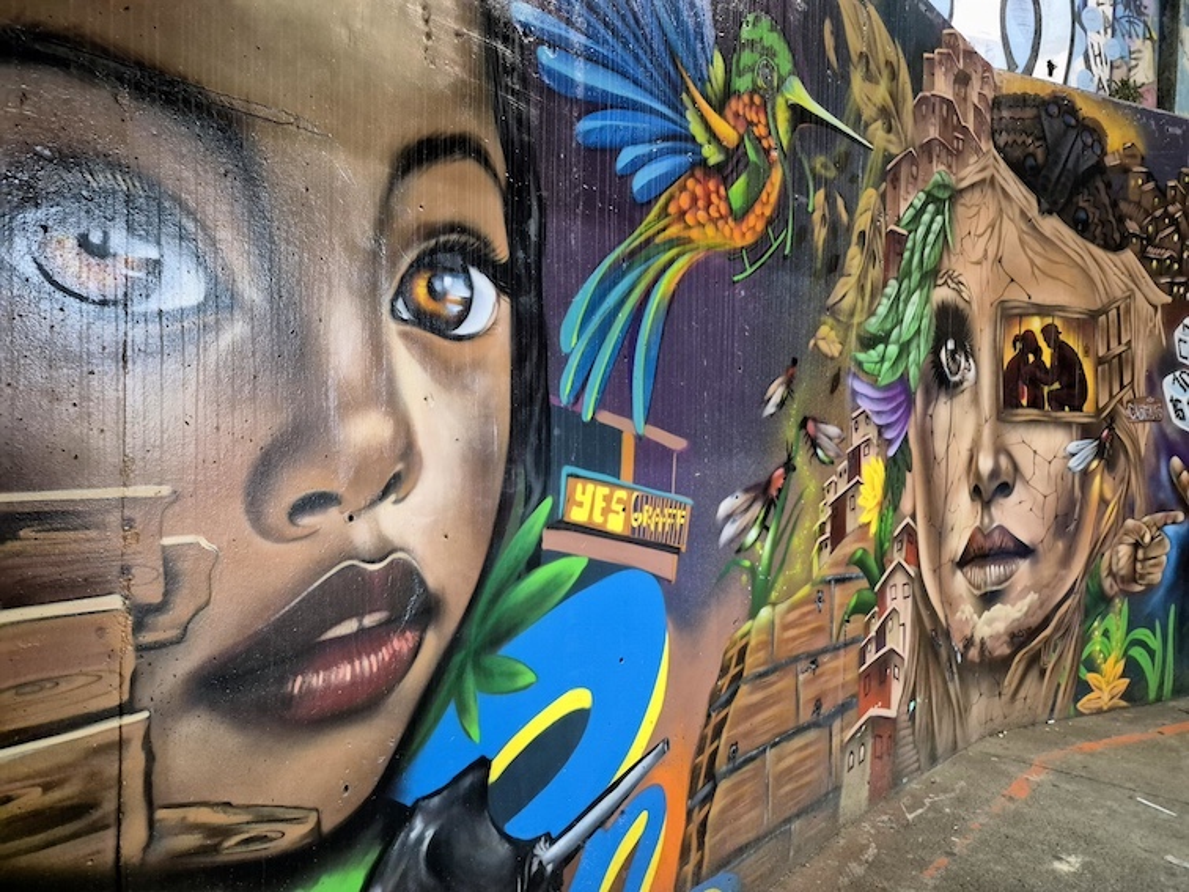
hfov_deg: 73.9
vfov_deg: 58.9
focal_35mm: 23
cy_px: 446
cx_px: 594
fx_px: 790
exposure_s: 1/60
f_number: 1.8
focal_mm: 5.4
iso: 2000
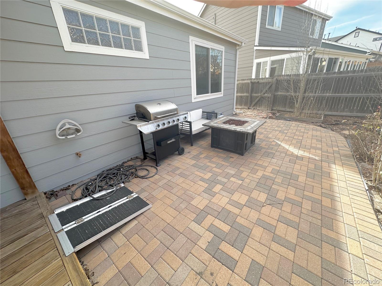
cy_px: 143
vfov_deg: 85.7
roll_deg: +3.1
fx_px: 154
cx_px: 191
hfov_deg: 102.1
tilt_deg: -19.8
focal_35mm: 14
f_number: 2.2
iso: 40
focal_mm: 2.22
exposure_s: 1/360
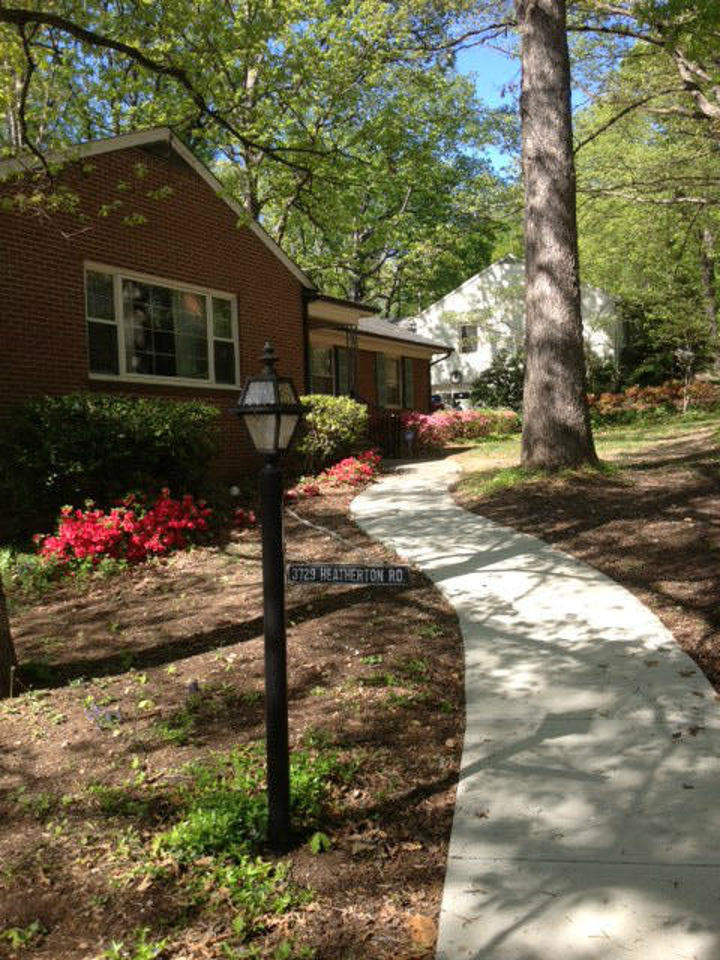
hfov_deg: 40.7
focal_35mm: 35
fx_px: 971
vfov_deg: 52.6
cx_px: 360
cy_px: 480
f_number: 2.4
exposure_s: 1/468
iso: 50
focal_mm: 4.28
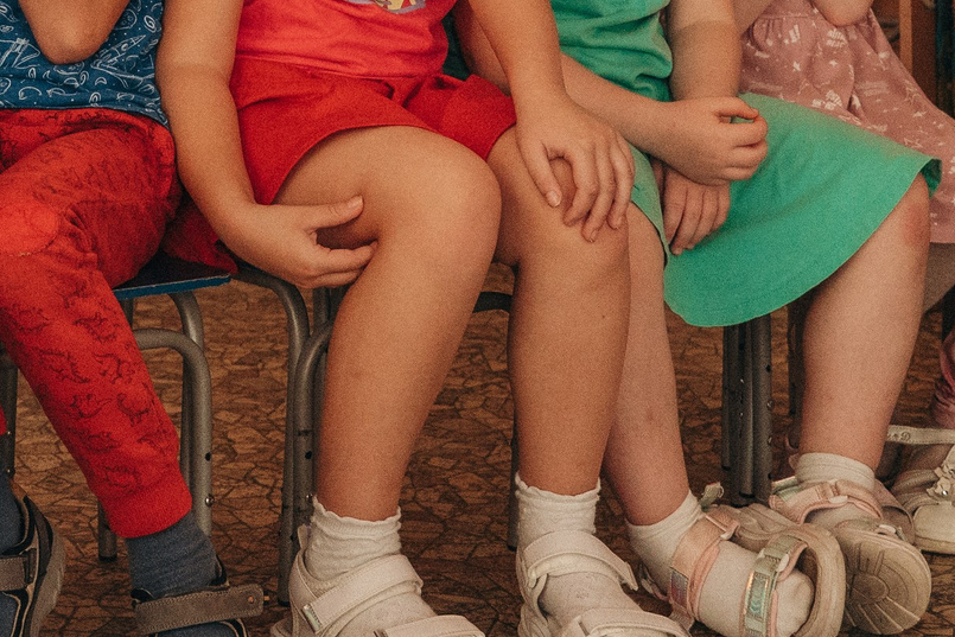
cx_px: 199
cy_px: -282
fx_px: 2361
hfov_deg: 22.6
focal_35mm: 89
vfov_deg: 14.5
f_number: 4.5
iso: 3200
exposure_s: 1/320
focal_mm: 28
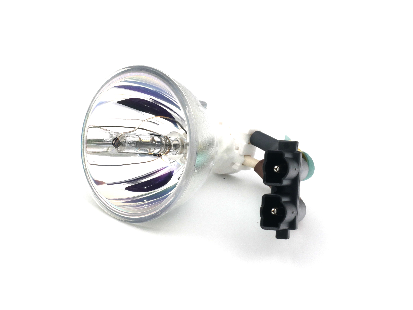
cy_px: 155
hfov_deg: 23.3
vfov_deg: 17.6
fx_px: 1003
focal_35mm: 84
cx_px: 206
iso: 400
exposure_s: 1/25
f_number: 22
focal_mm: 42
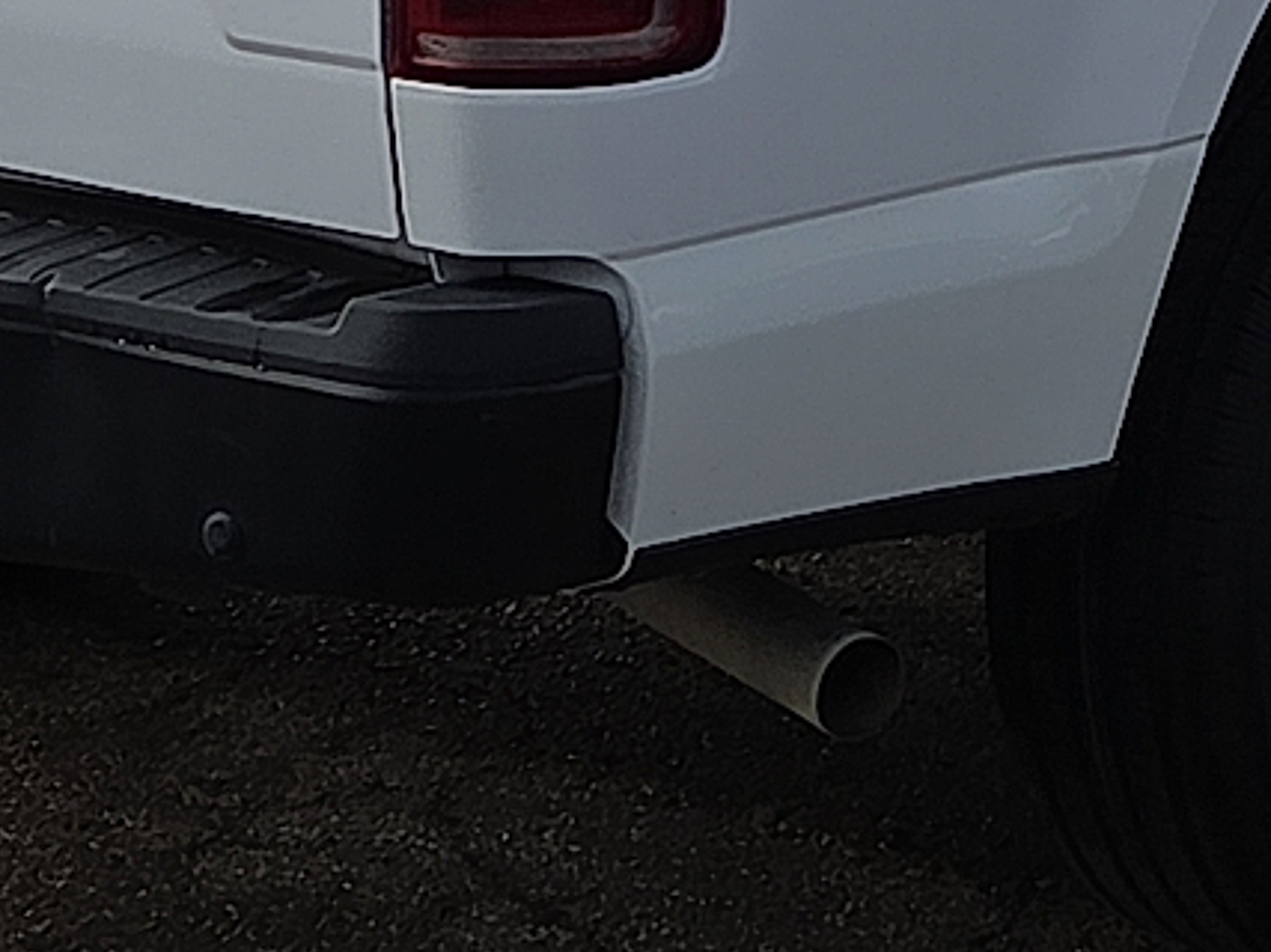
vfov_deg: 9.6
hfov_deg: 13.1
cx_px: 997
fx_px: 5506
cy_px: -518
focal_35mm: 150
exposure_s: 1/10000
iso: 76
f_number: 1.8
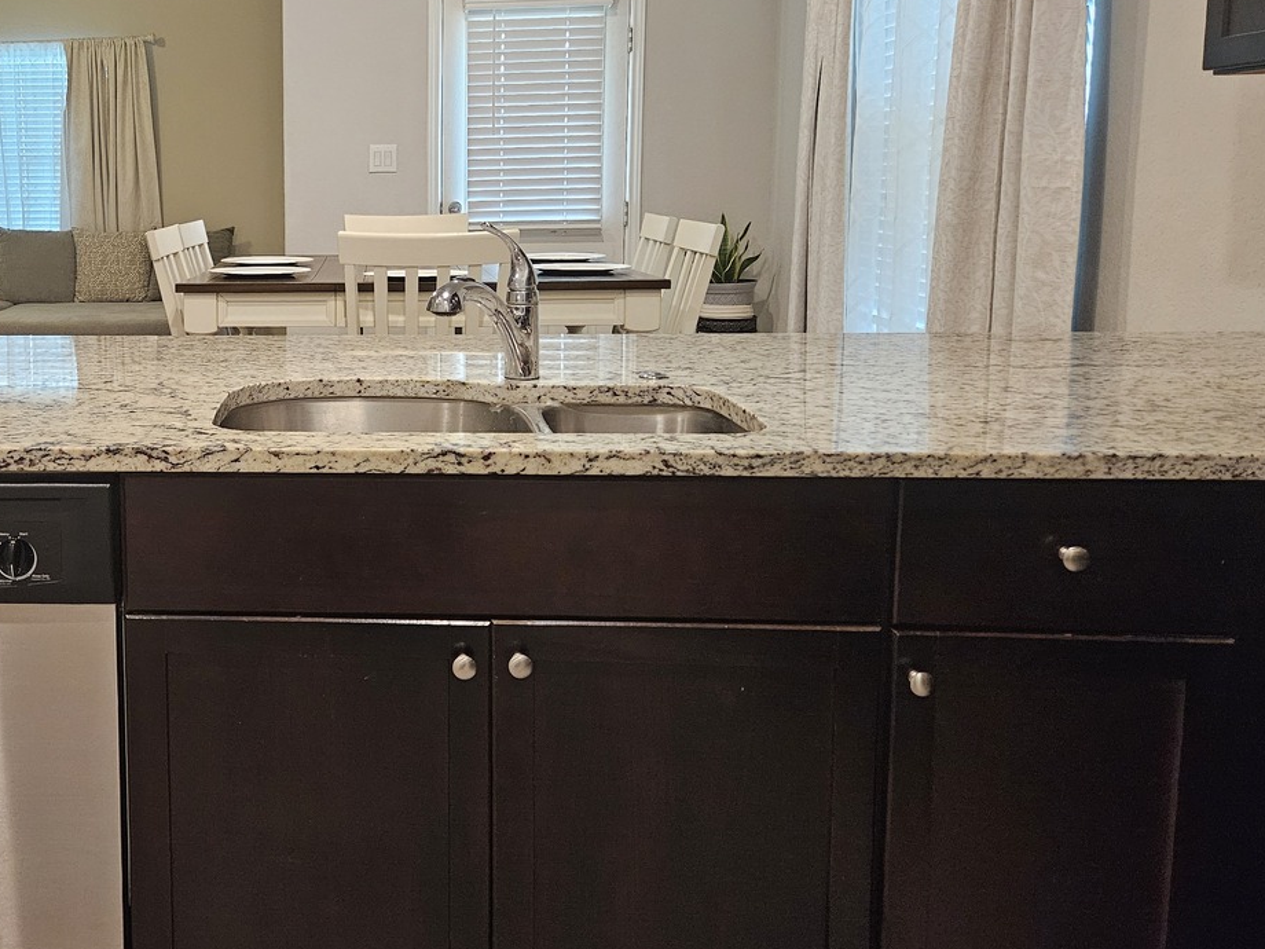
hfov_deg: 49.0
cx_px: 289
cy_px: 348
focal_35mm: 36
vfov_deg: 39.4
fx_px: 1316
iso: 800
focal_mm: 5.4
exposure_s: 1/120
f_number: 1.8
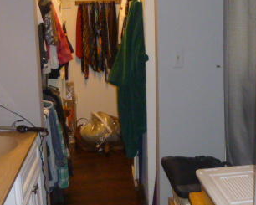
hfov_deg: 36.6
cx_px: 135
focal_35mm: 51
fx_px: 387
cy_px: 77
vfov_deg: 29.6
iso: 400
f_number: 3.1
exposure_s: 1/60
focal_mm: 4.5
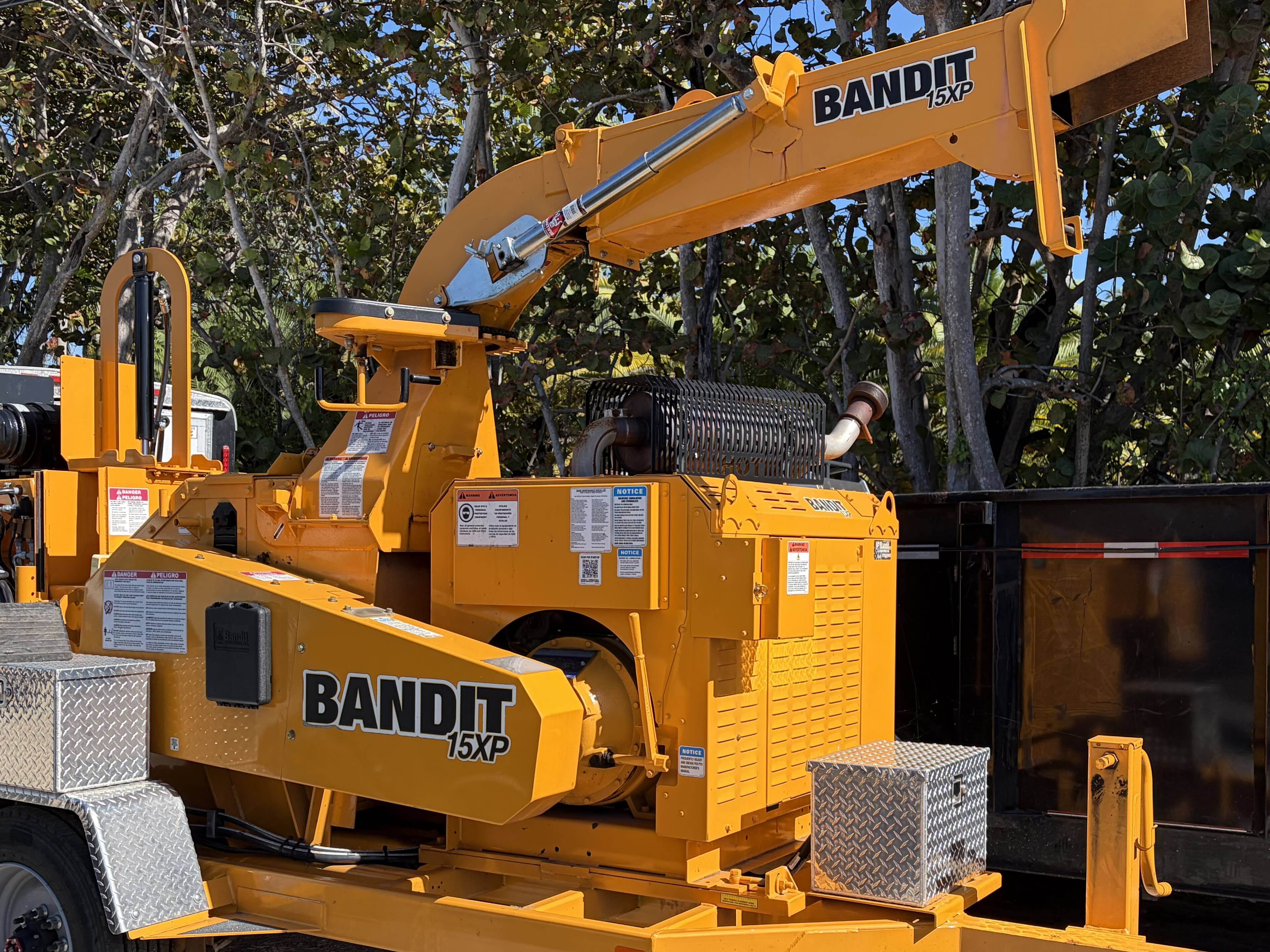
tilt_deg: -2.1
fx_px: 1431
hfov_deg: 47.9
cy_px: 605
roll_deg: -2.6
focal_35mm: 39
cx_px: 639
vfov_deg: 36.6
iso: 50
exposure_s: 1/2451
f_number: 1.6
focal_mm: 5.96
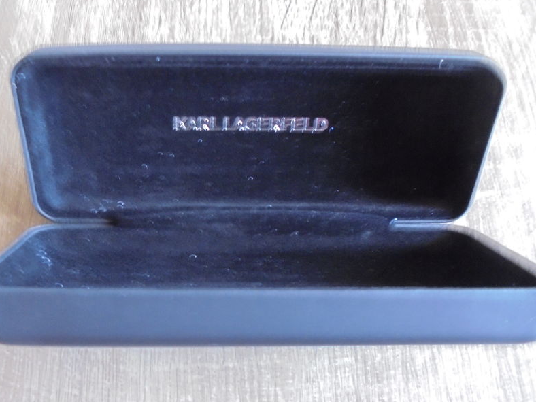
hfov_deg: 55.1
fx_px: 511
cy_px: 207
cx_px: 222
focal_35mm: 33
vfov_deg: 42.9
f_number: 3.5
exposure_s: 1/10
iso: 400
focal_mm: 4.6
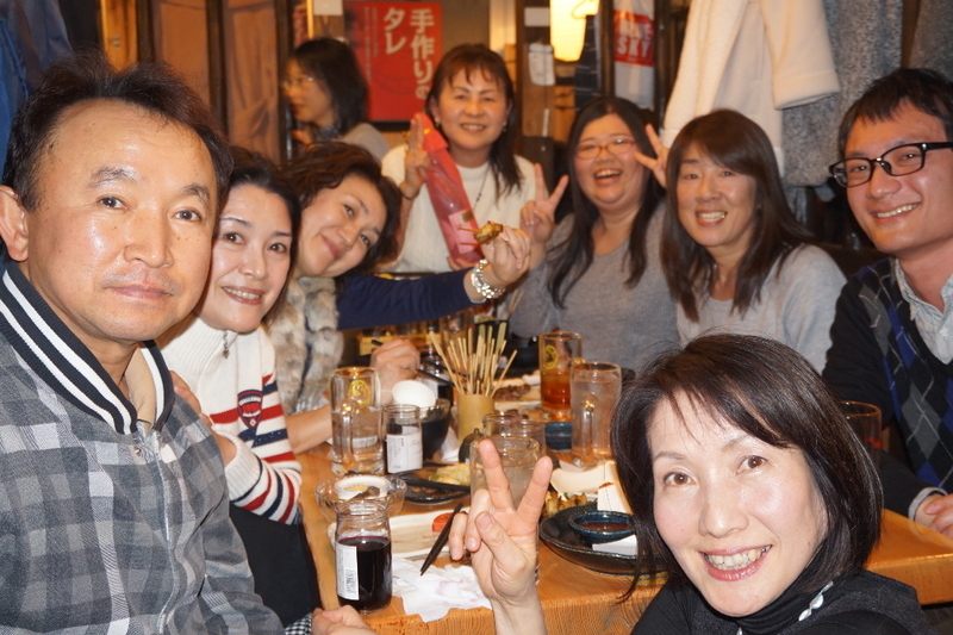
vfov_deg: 33.0
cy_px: 318
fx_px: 1072
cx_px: 476
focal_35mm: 40
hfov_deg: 47.9
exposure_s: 1/50
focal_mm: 27
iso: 800
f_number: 4.5
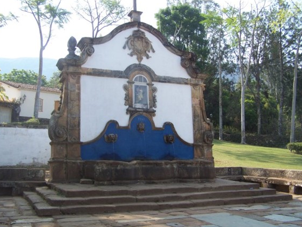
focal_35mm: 39
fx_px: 340
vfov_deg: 36.8
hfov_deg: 47.9
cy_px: 111
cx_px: 148
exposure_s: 1/500
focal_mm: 6.3
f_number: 2.8
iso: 80
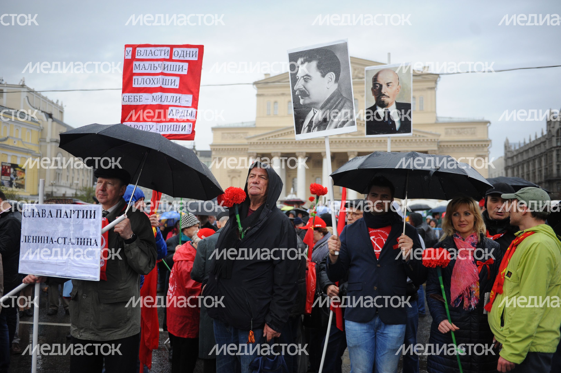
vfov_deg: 41.1
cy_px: 186
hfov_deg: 58.7
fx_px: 498
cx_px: 280
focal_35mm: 32
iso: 1250
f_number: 2.8
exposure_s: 1/8000
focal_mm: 32
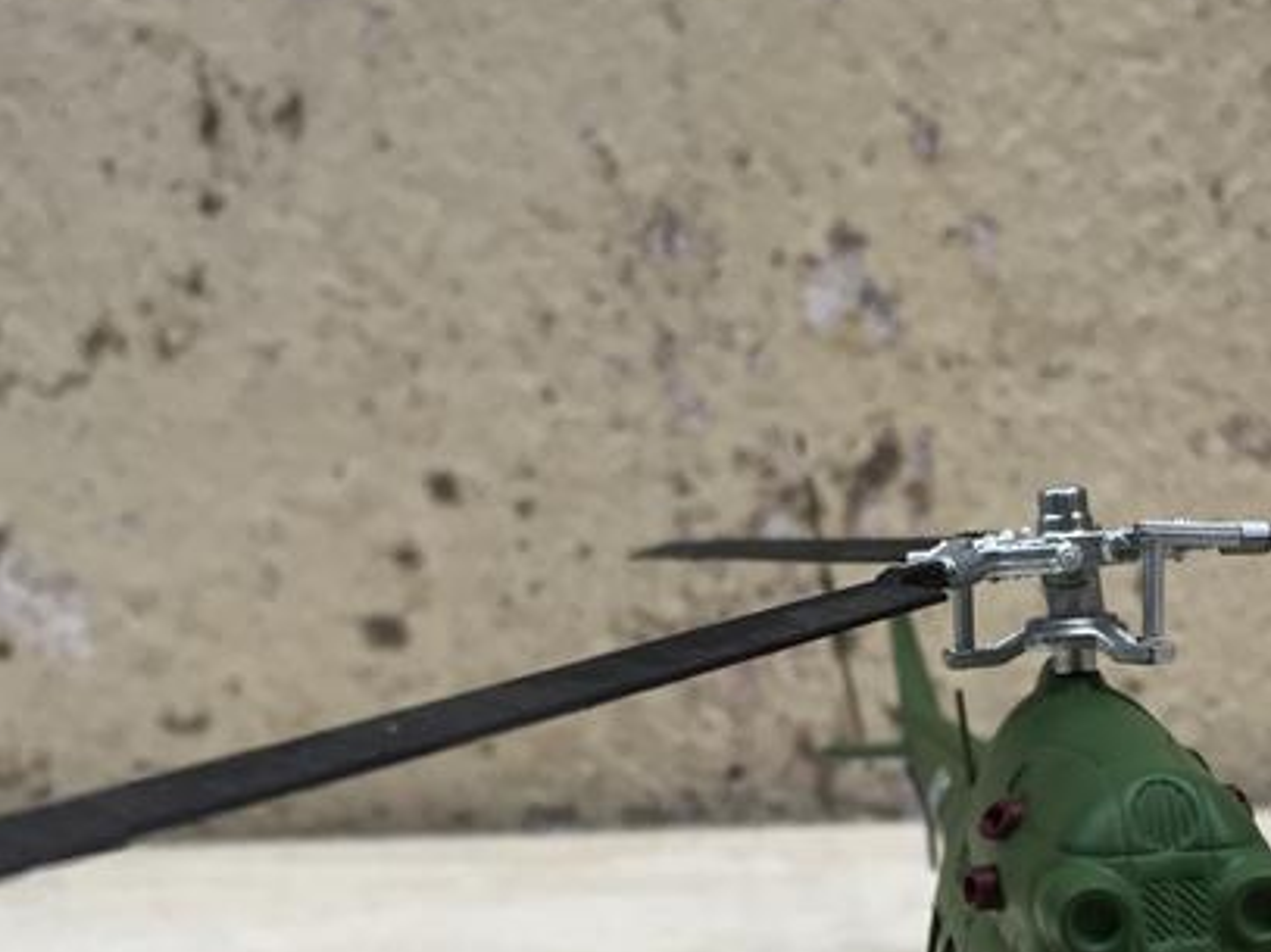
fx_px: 2092
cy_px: 890
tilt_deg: -11.6
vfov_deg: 24.8
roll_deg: +1.5
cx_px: 946
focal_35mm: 57
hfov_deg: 33.2
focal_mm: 4.15
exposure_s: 1/33
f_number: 2.2
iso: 32
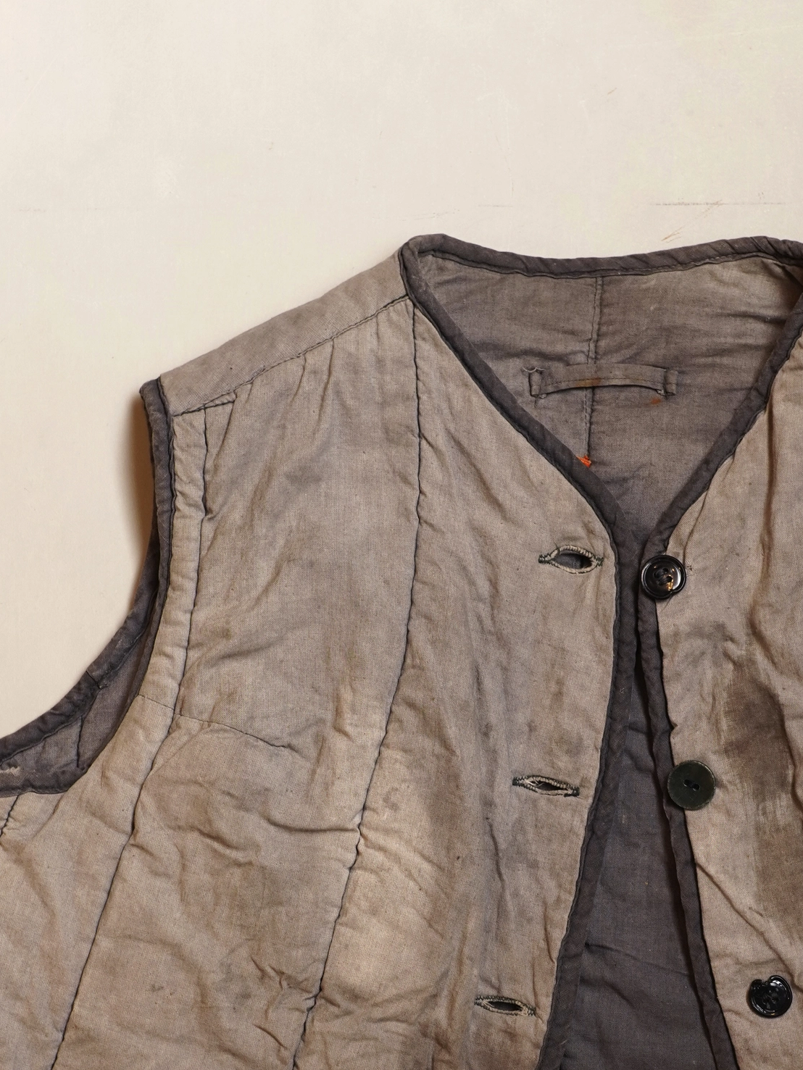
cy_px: 869
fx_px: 2783
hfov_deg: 16.4
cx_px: 550
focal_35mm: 90
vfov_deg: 21.5
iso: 400
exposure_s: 1/50
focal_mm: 32
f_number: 5.6
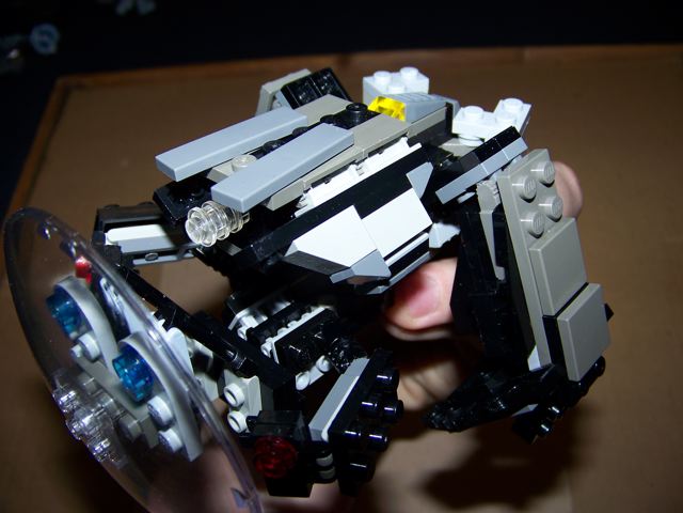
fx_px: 710
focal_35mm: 36
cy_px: 256
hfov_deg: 51.4
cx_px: 342
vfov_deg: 39.7
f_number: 2.8
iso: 64
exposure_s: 1/30
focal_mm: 5.85
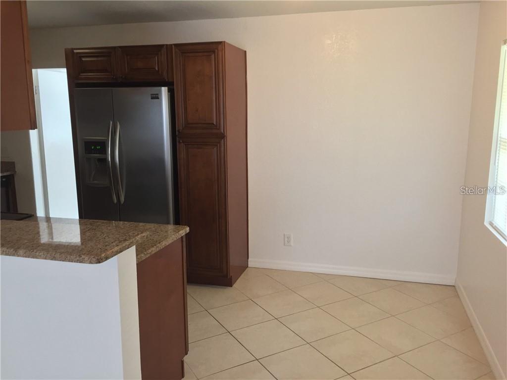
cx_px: 254
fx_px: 425
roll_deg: -0.8
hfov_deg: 61.7
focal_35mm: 29
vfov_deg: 48.2
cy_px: 190
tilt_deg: -11.4
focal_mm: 4.15
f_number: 2.2
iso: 200
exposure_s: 1/30
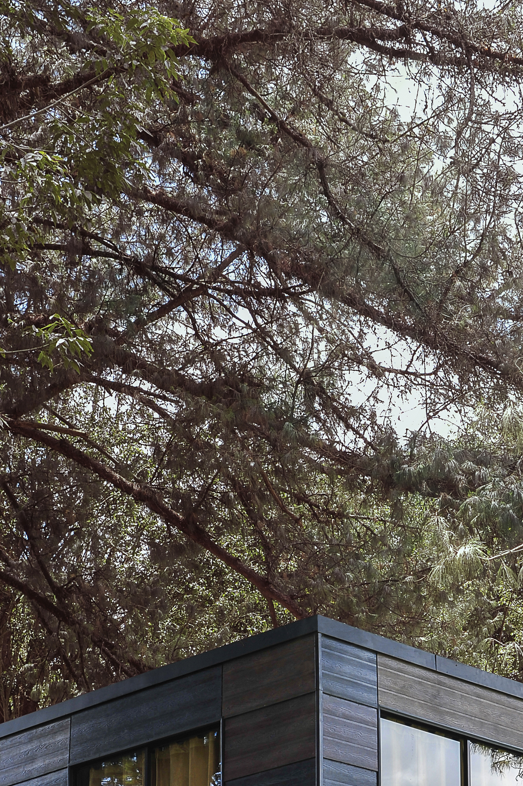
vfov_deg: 22.8
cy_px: 640
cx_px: 336
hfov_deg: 15.5
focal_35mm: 88
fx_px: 1920
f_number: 8
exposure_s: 1/100
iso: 200
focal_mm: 48
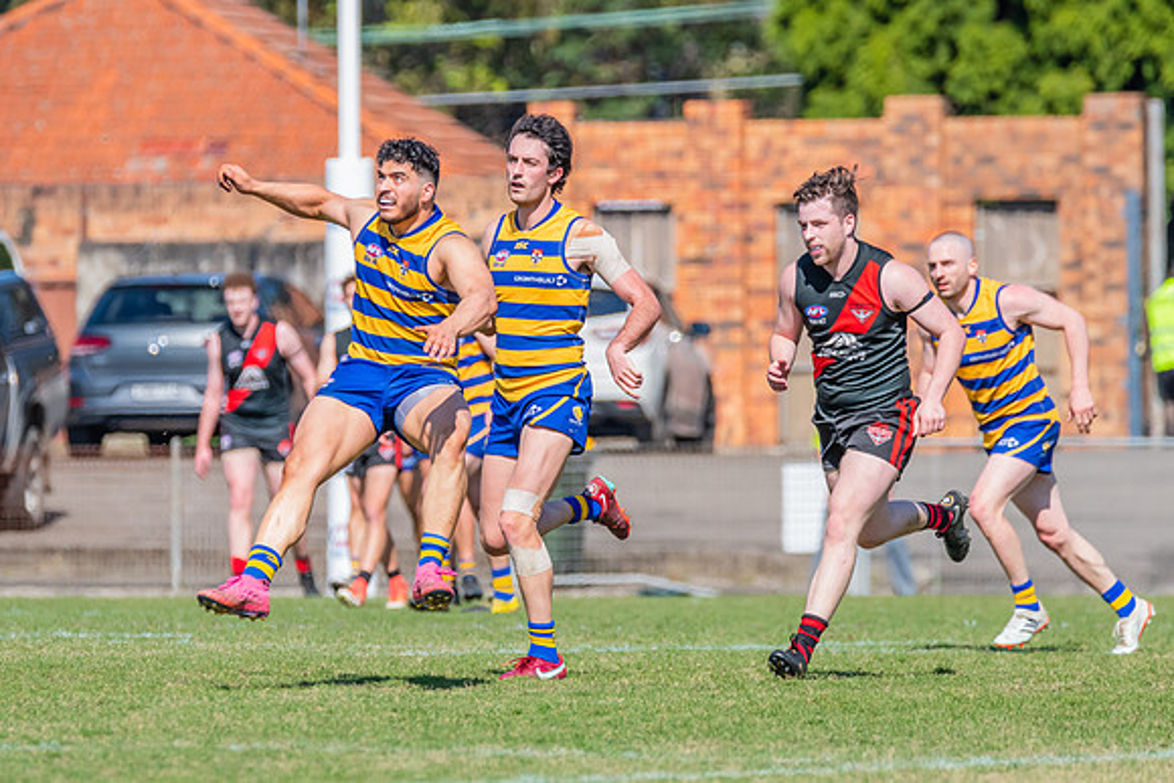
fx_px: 20065
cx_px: 413
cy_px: 316
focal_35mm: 615
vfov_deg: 2.2
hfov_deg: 3.4
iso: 800
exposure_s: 1/1600
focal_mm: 460
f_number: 9
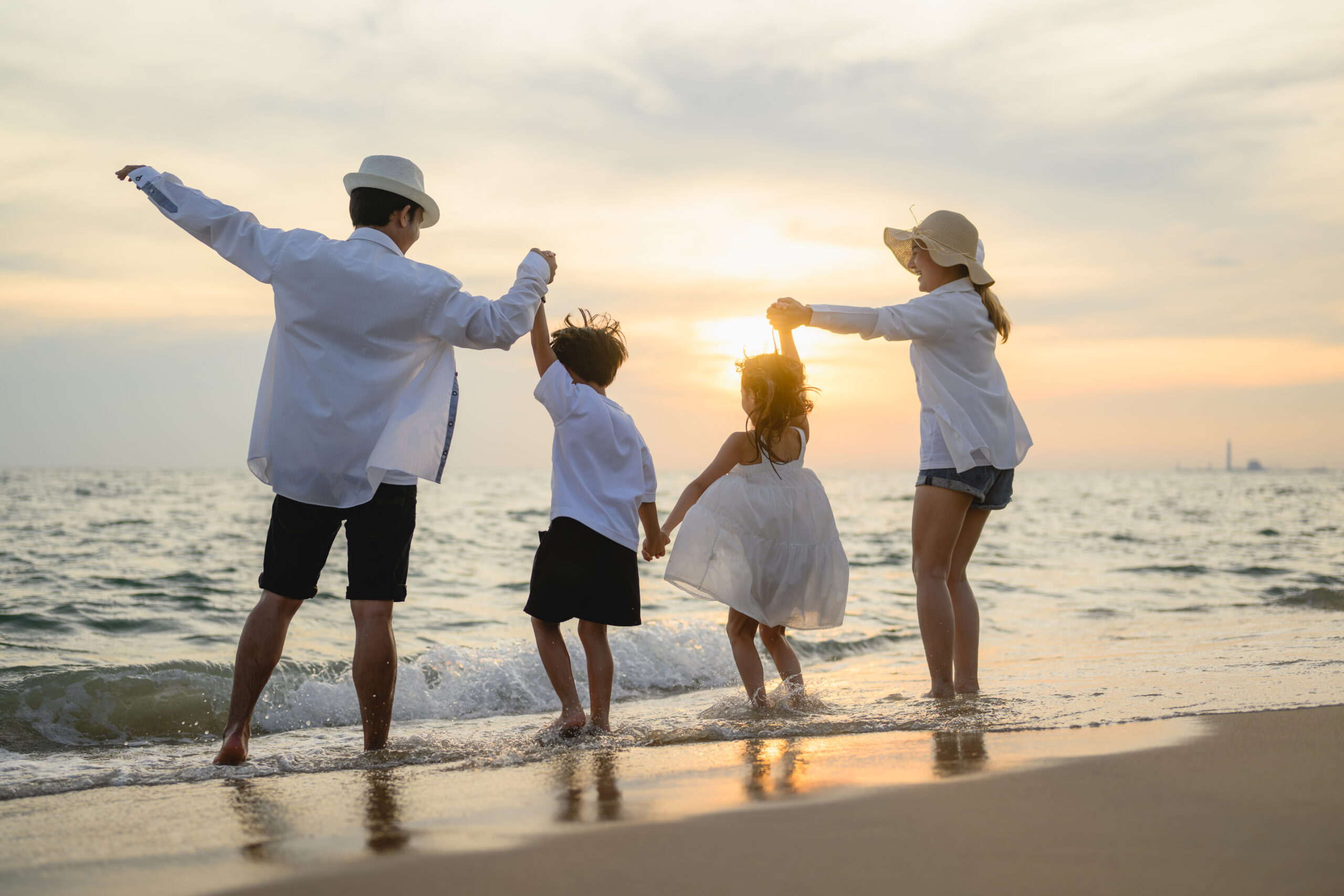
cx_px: 672
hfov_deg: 39.6
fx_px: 1867
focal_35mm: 50
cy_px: 448
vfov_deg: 27.0
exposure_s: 1/800
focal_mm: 50
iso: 64
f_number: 2.2
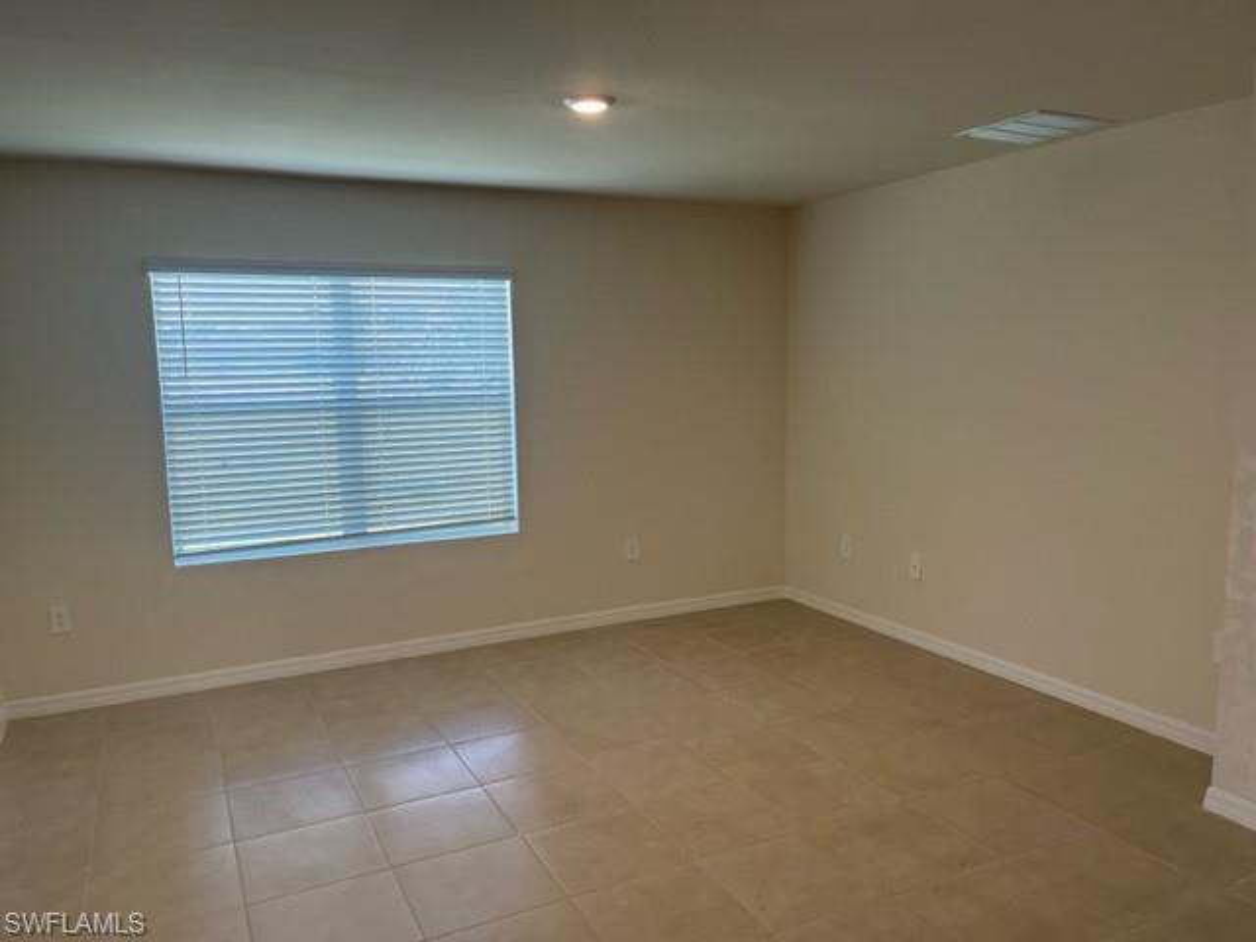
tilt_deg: -6.7
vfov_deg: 53.1
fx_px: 943
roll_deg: +1.2
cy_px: 471
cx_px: 628
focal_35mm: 26
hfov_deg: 67.3
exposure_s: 1/120
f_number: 1.6
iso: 80
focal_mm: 5.1
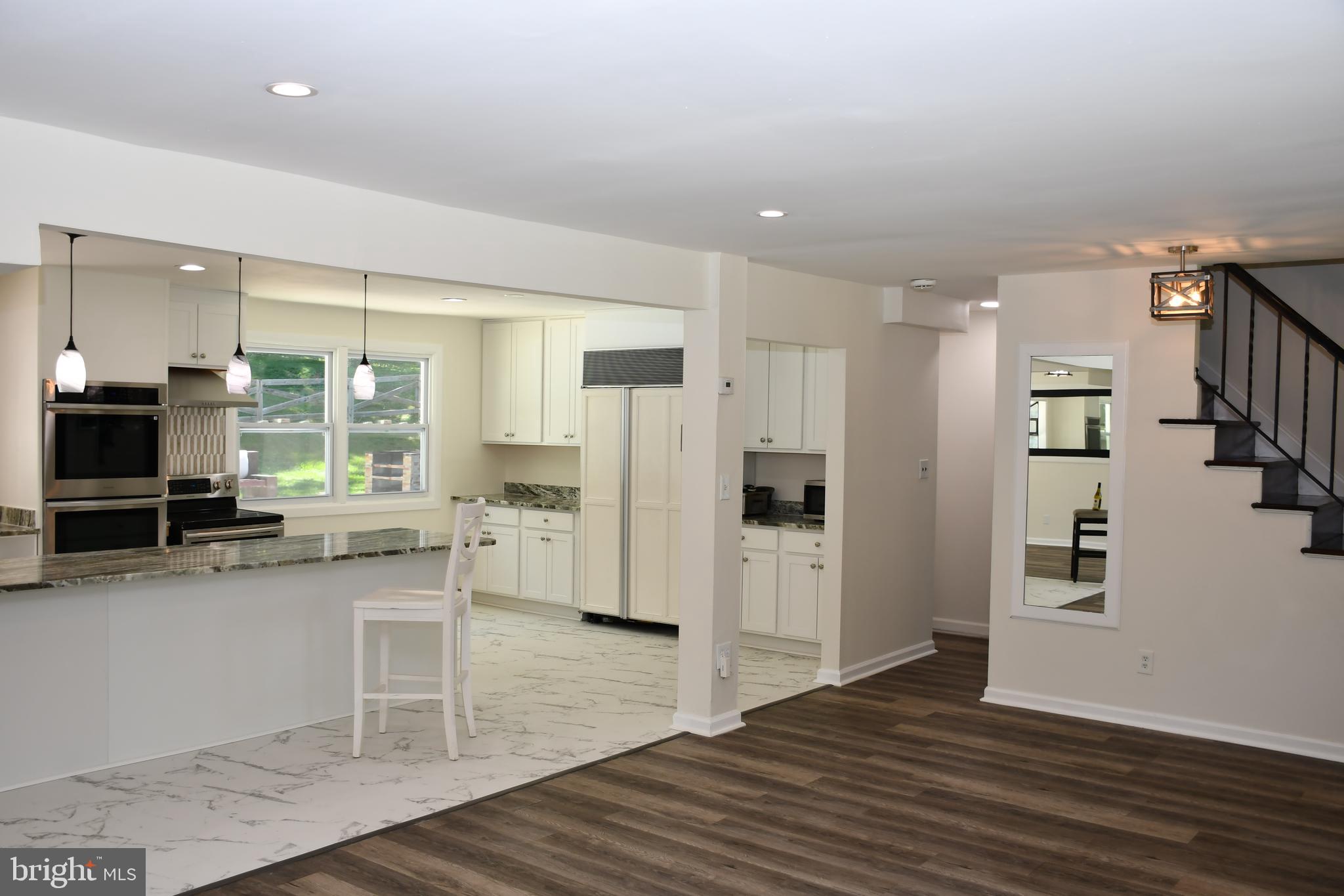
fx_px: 1120
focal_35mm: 30
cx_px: 672
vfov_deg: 43.6
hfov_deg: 61.9
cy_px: 448
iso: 200
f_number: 4.5
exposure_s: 1/100
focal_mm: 20
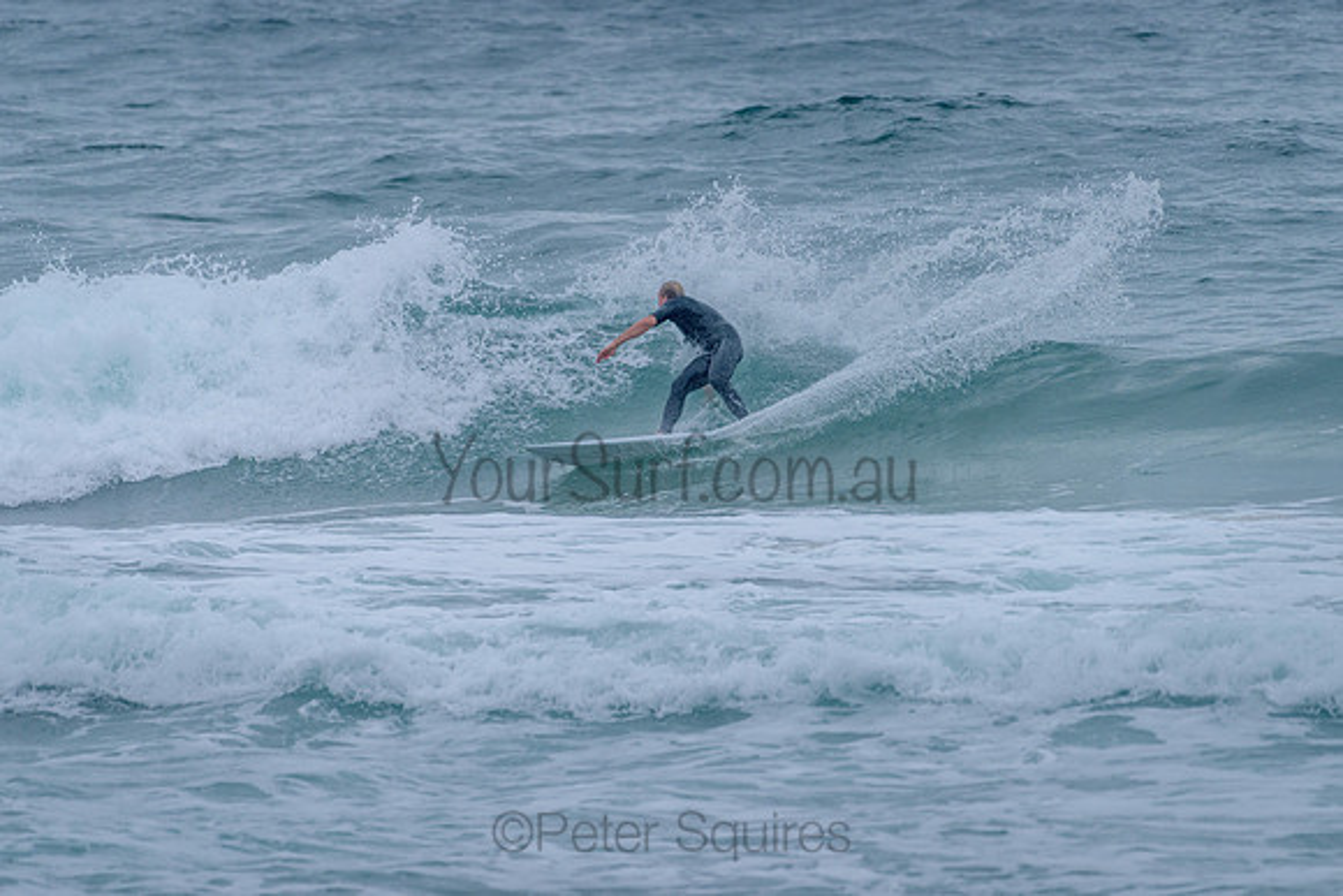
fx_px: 22864
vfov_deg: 2.2
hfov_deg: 3.4
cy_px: 348
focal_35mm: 613
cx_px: 673
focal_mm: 500
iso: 1100
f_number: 5.6
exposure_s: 1/2000
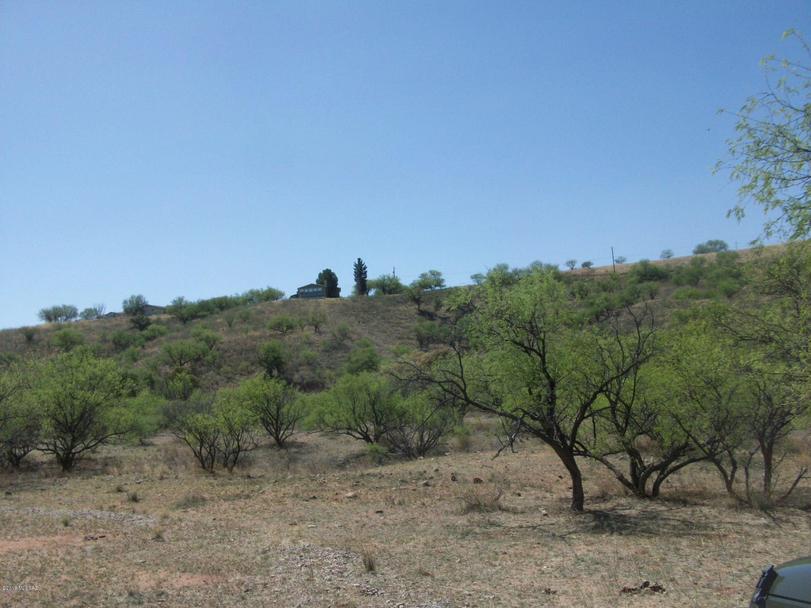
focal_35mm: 34
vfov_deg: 41.8
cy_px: 304
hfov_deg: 54.0
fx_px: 797
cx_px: 406
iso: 64
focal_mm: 5.7
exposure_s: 1/413
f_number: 5.5
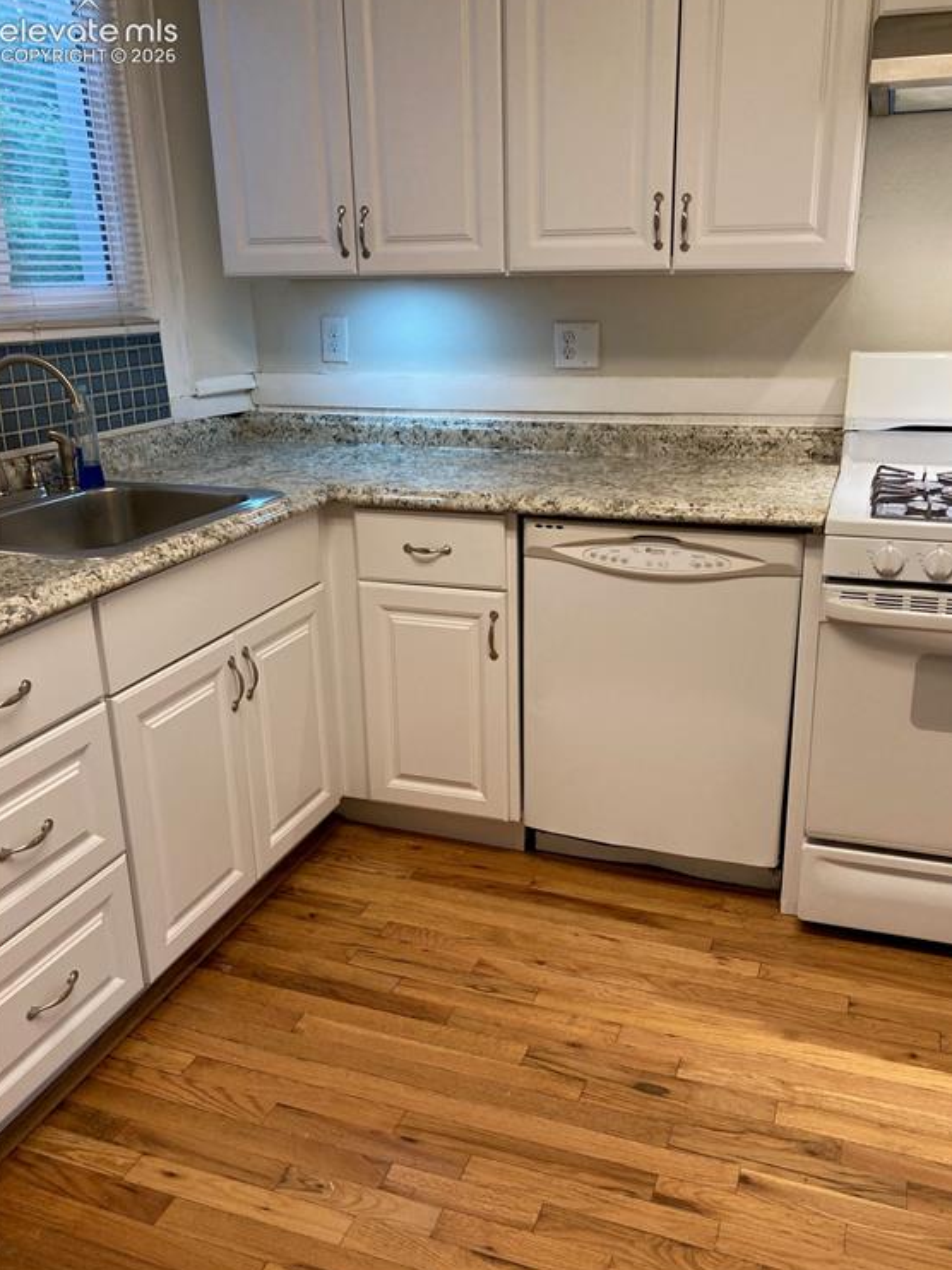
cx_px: 483
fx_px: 1064
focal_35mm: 29
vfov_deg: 61.7
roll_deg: +1.1
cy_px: 635
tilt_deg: -17.8
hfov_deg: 48.2
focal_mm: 3.99
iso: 100
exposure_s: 1/60
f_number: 1.8
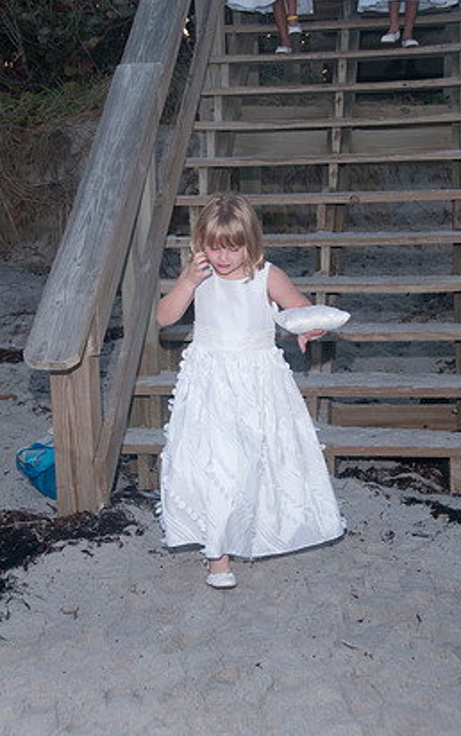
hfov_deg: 21.7
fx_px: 1204
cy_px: 368
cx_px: 239
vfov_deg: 34.0
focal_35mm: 60
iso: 400
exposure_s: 1/250
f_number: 6.3
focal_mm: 36
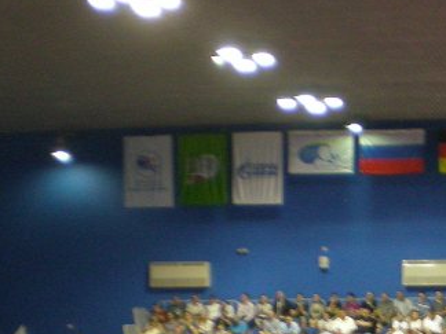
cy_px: 502
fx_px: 1546
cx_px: 517
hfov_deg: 15.9
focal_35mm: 120
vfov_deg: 11.8
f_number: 3.1
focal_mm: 6.3
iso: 200
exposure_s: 1/17.2
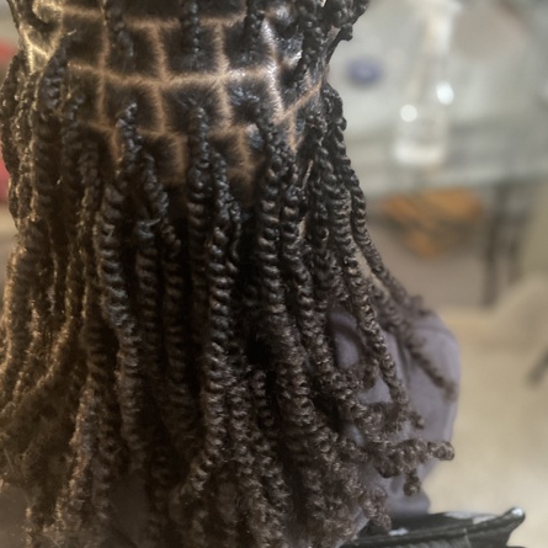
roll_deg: +2.7
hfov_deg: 52.5
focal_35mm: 31
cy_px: 209
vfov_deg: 52.0
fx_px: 555
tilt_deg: -44.4
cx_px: 272
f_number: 1.6
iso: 800
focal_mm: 5.1
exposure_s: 1/30
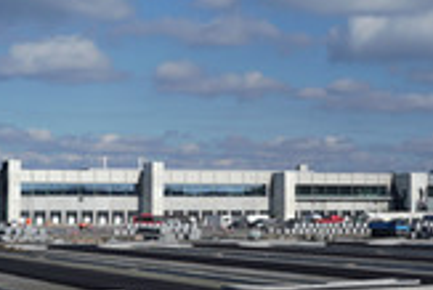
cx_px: 203
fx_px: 1264
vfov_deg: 13.1
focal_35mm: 105
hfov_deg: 19.4
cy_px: 146
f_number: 10
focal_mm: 38
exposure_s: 1/400
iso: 160
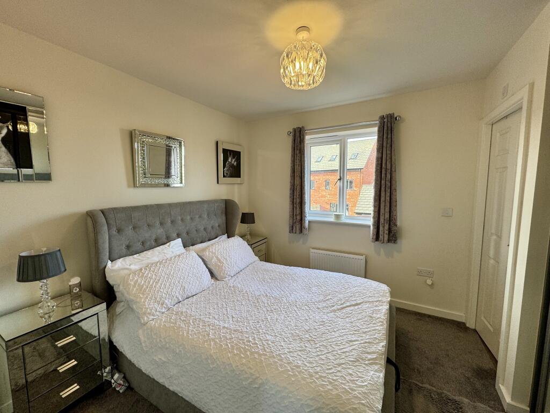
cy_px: 206
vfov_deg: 85.7
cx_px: 275
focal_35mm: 14
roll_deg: +0.8
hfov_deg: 102.1
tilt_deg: -5.3
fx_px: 222
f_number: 2.2
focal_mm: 2.22
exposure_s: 1/100
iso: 100
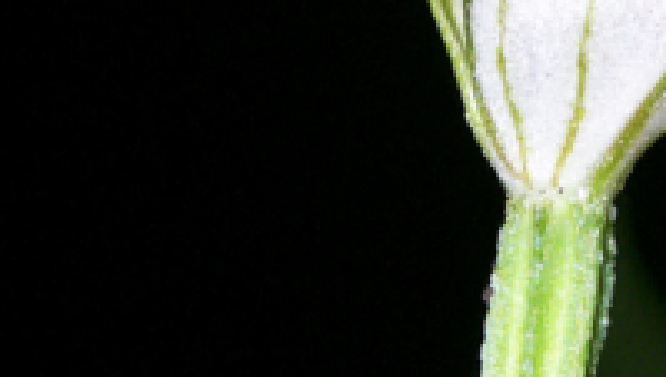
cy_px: -500
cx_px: 519
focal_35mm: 866
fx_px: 15310
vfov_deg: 1.4
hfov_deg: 2.5
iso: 100
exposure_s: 1/180
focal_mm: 50.28
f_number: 4
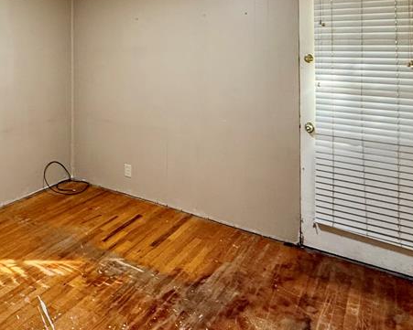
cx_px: 102
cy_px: 37
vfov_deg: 43.4
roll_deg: -0.5
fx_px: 379
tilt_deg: +2.0
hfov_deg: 54.4
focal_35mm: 31
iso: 500
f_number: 2.2
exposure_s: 1/60
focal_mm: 2.22
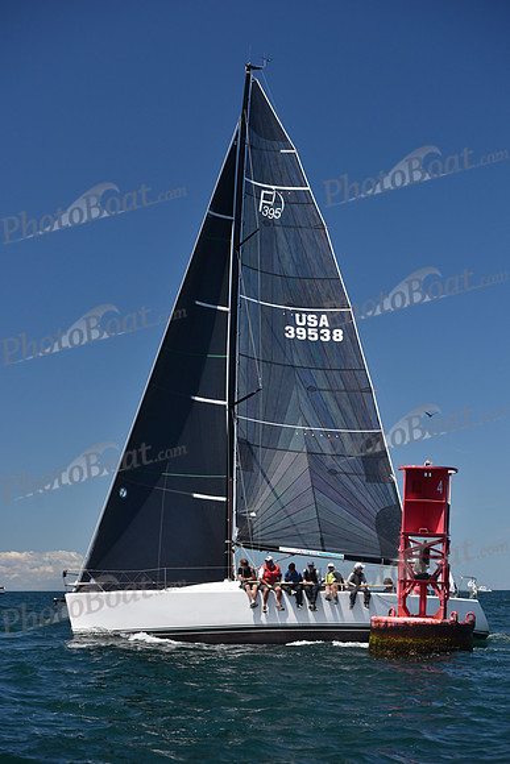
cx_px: 255
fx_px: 1486
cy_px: 382
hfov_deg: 19.5
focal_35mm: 70
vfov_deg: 28.8
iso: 250
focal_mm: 70
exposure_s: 1/800
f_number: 5.6
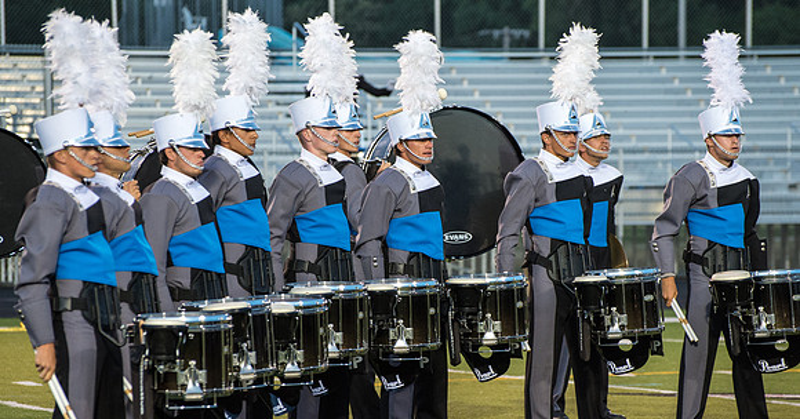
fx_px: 4755
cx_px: 400
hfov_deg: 9.6
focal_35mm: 228
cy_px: 251
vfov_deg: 5.0
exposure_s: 1/200
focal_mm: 170
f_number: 5
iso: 4500
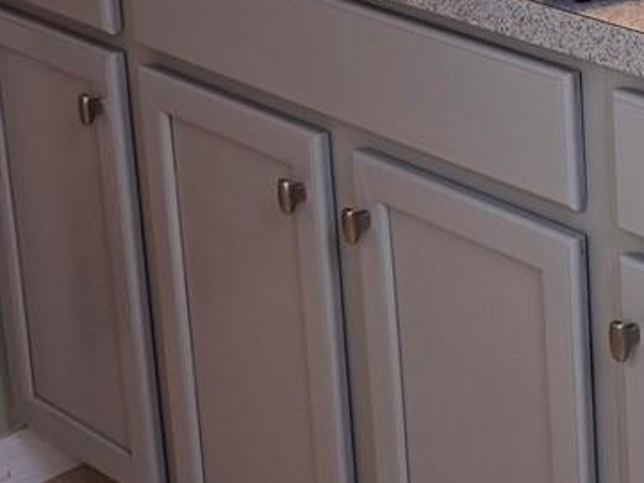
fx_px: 1898
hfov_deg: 17.3
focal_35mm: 102
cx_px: 967
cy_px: -194
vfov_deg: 13.8
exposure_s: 1/120
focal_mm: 6.3
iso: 50
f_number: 1.7
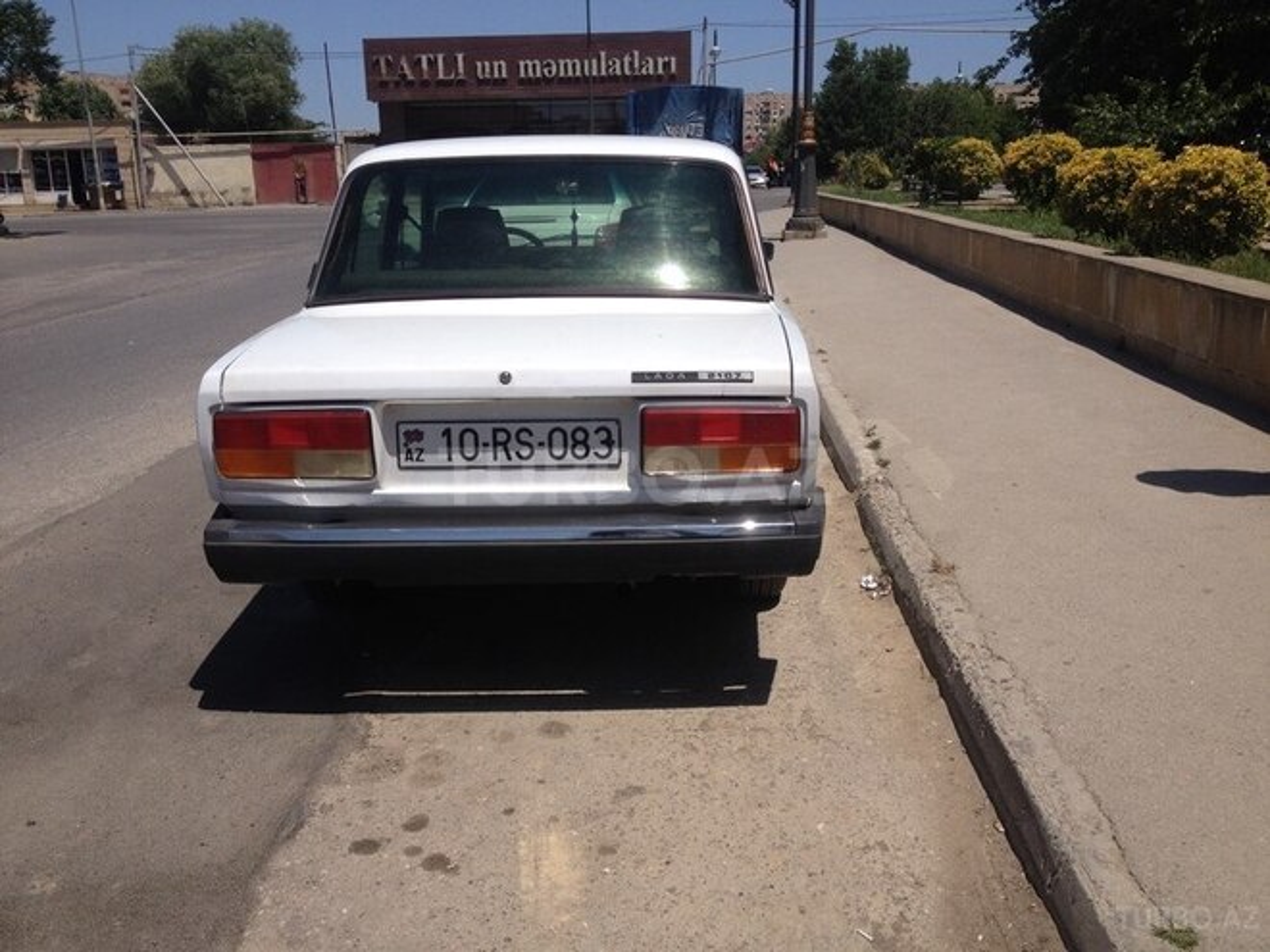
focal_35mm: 35
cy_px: 476
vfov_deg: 40.7
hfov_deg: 52.6
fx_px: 1284
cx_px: 635
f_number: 2.4
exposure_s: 1/3247
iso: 50
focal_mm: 4.28
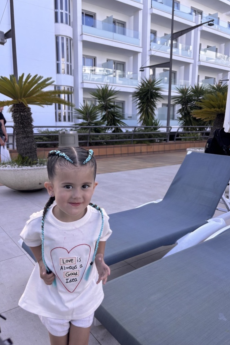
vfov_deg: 65.5
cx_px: 117
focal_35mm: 28
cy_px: 170
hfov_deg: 46.4
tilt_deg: -9.5
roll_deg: -1.7
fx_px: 268
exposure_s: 1/747
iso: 50
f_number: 1.6
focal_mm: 5.96
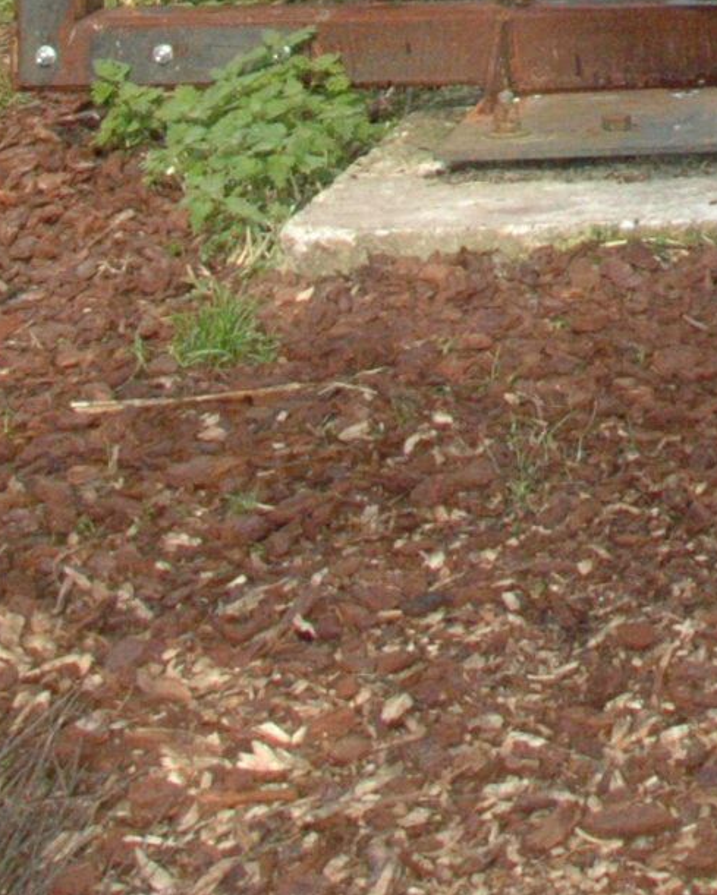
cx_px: 997
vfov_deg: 14.5
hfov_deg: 13.8
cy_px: -974
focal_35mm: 106
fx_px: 2811
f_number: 13
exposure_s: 1/500
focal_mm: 18
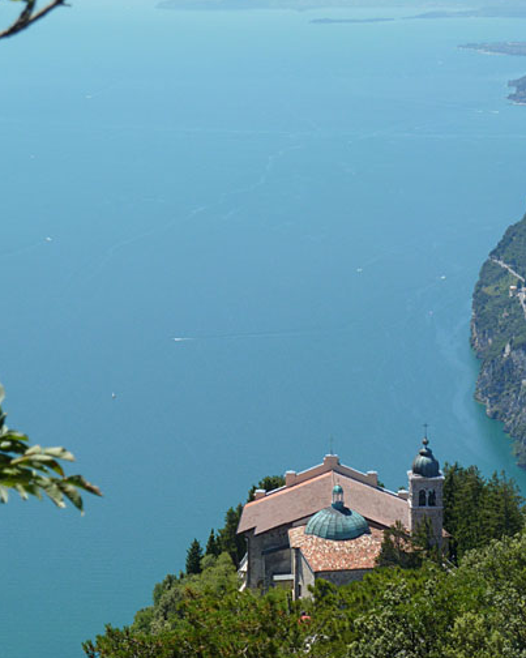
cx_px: 281
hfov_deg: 12.0
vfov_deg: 14.9
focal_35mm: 129
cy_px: 376
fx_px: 2511
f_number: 4.4
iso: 80
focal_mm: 18.2
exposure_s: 1/400
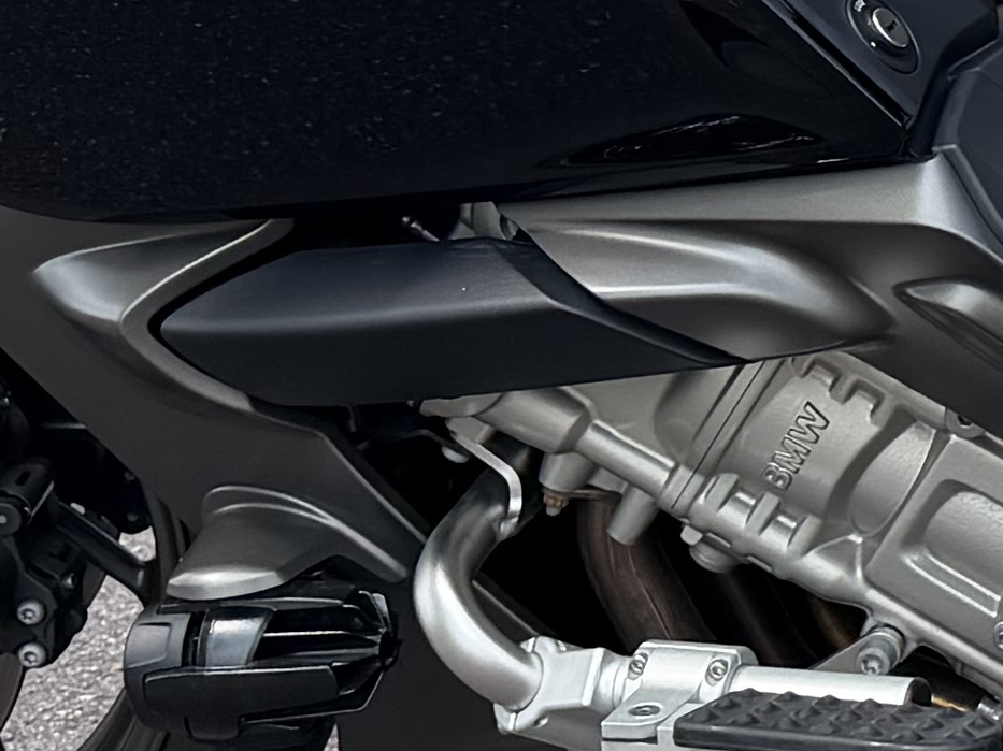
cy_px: -205
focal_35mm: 147
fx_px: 4258
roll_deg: +1.8
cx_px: 1902
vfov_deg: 9.9
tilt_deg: -6.9
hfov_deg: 12.1
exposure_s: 1/2703
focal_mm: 6.76
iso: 80
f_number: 1.78
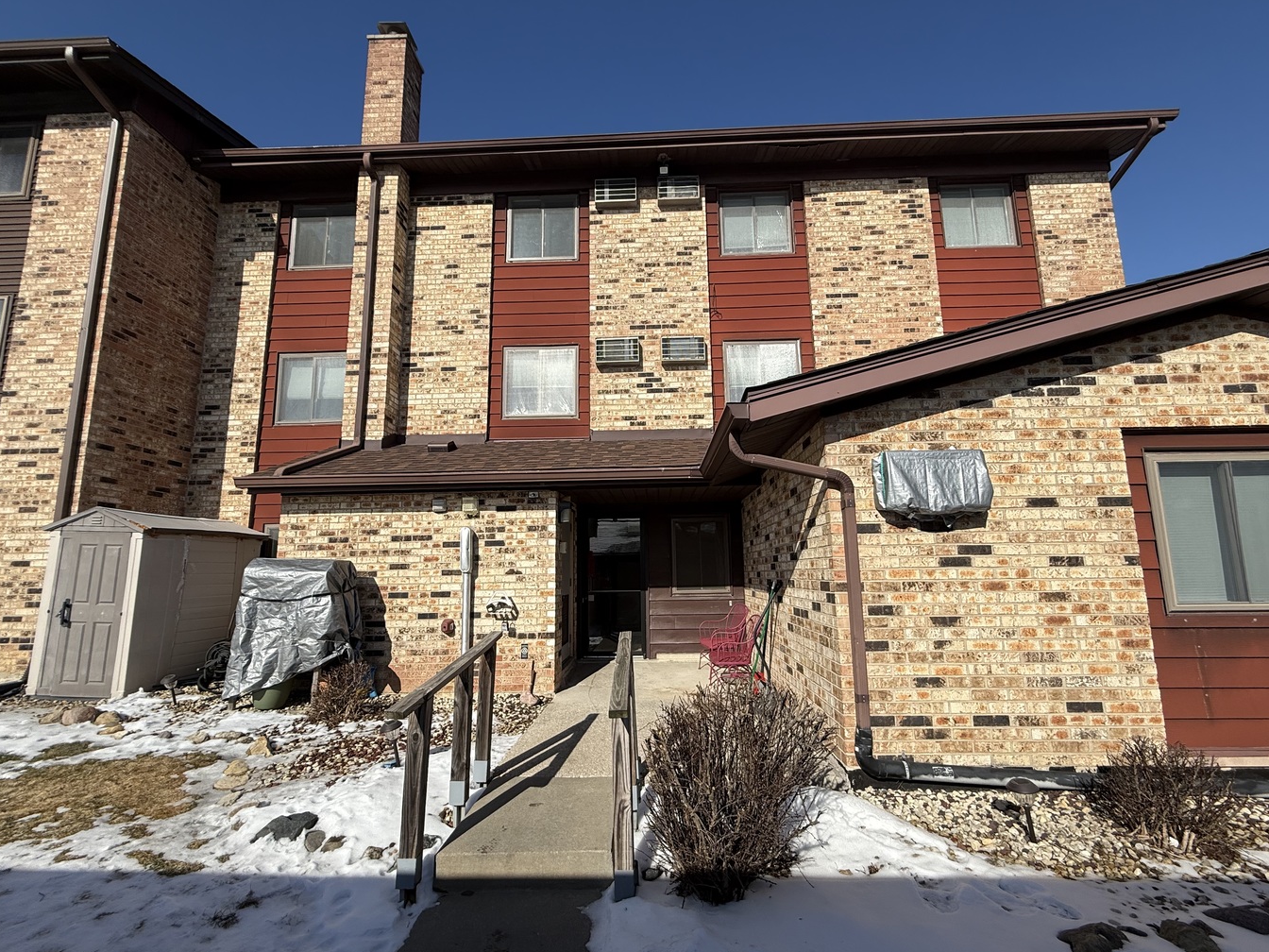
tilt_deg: +8.4
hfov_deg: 98.2
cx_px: 643
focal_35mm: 15
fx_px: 550
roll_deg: +1.2
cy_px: 494
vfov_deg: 81.7
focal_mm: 2.22
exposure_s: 1/3289
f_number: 2.2
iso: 50
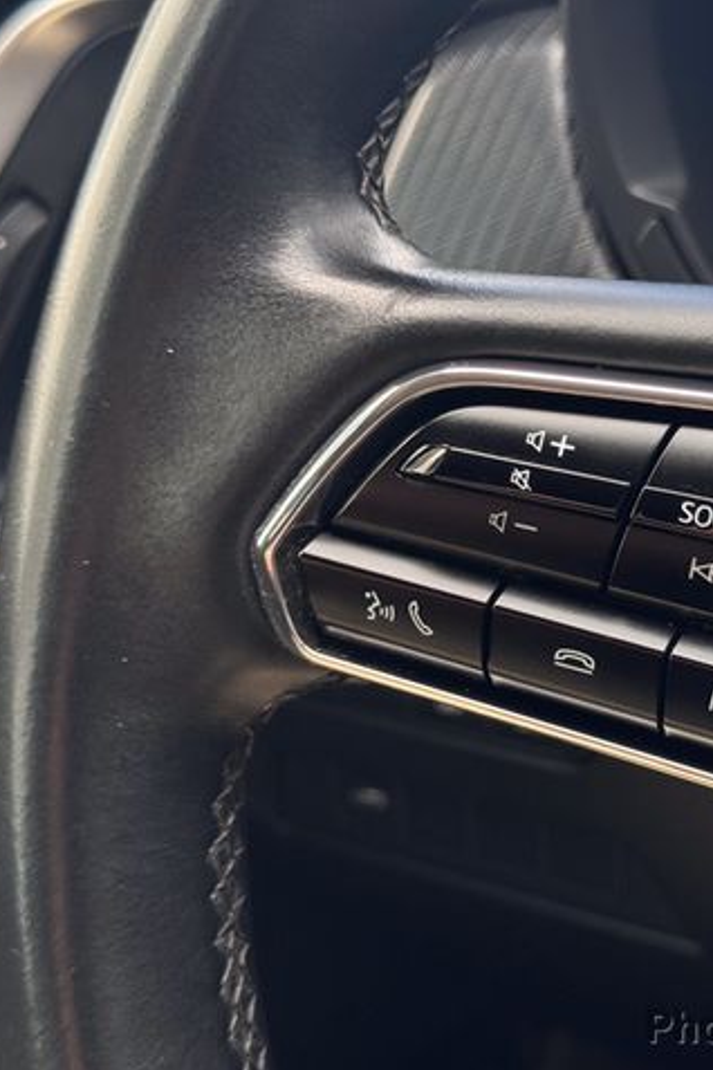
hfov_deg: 20.0
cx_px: 612
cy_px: 536
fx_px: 1990
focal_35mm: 67
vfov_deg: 30.1
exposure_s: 1/183
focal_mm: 6.76
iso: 64
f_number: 1.78
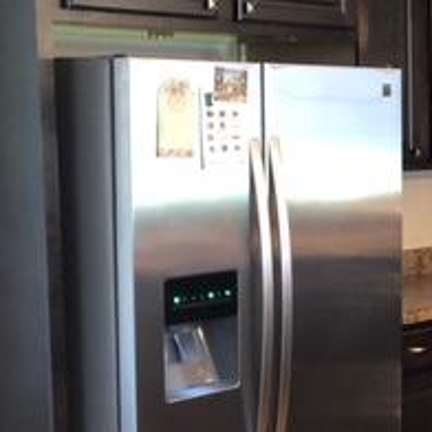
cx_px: 650
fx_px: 1144
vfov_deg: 21.4
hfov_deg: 18.8
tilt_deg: -5.0
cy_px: 212
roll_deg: +0.2
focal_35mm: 81
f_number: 1.8
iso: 100
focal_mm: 3.99
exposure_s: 1/5
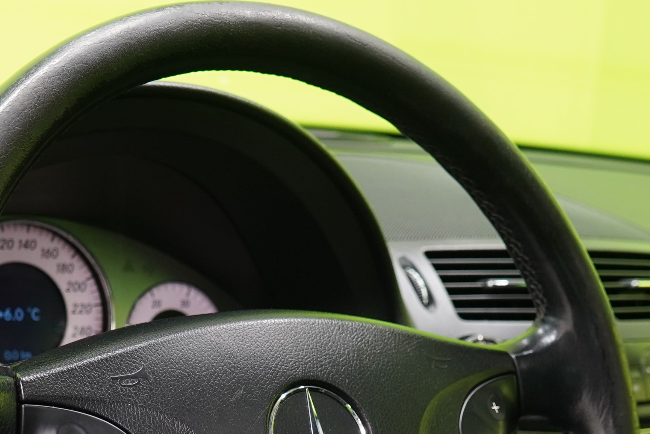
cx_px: 381
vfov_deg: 14.3
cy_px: 424
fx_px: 1697
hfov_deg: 21.7
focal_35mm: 94
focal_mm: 34
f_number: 5
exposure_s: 1/25
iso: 1250
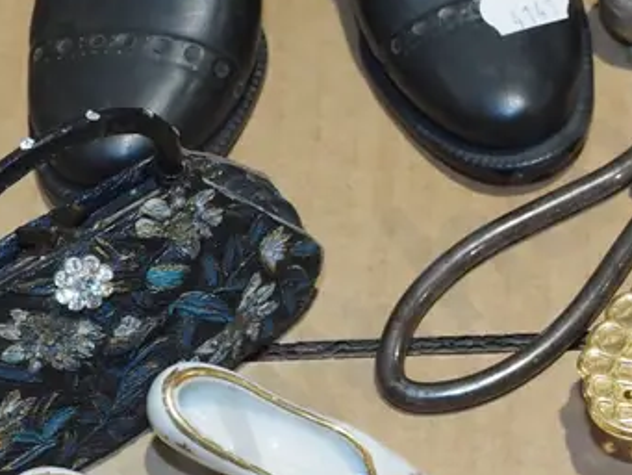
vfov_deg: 12.3
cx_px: 777
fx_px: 2192
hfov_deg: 15.7
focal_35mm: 120
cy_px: 33
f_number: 5.6
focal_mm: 20
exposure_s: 1/100
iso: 1600
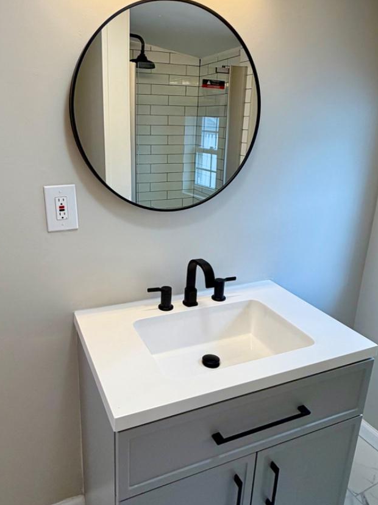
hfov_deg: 52.8
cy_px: 233
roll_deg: -0.2
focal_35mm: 26
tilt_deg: -15.6
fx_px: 379
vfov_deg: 67.2
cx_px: 160
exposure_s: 1/120
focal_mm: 2.22
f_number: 2.2
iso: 125
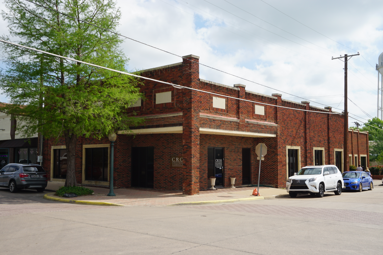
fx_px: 383
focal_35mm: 36
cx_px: 192
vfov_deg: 36.9
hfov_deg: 53.1
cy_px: 128
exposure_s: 1/125
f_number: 11
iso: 100
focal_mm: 24
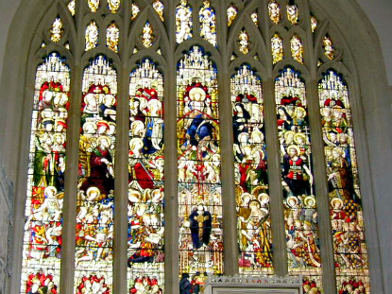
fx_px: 385
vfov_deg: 41.8
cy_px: 147
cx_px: 196
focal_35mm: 34
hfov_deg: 54.0
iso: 50
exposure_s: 1/32
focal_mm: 5.7
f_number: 2.9
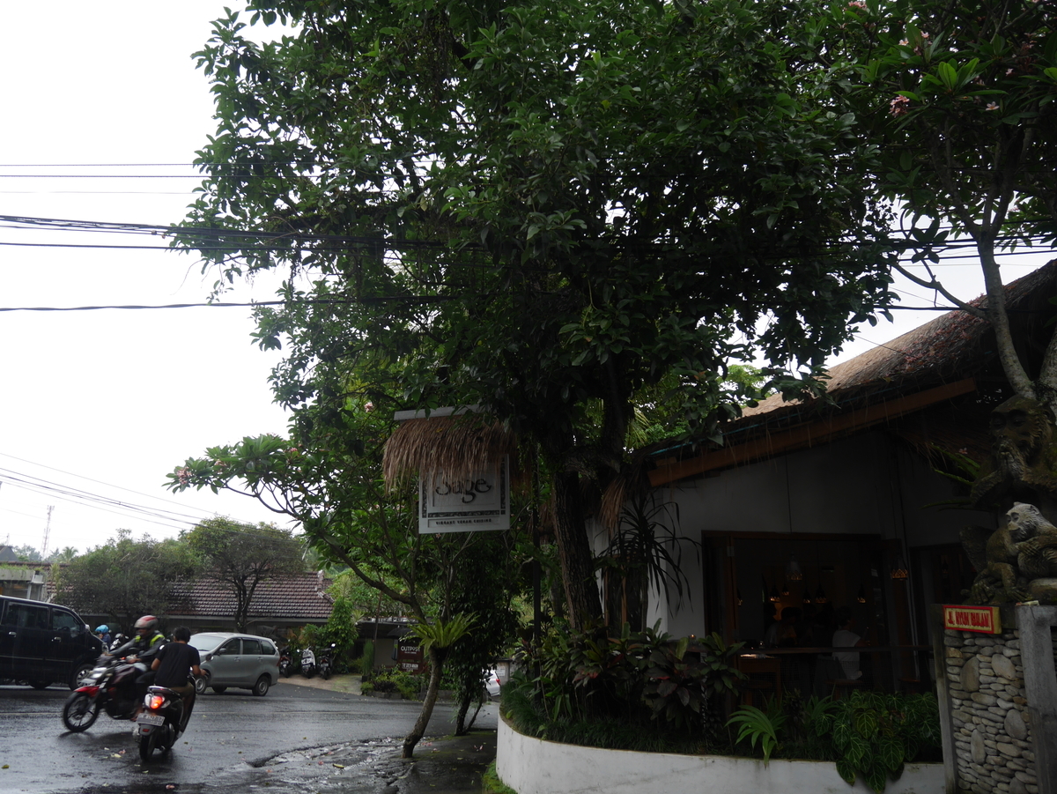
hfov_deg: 71.6
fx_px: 733
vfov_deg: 56.8
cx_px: 528
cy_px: 397
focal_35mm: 24
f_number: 4
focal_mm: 12
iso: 200
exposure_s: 1/125
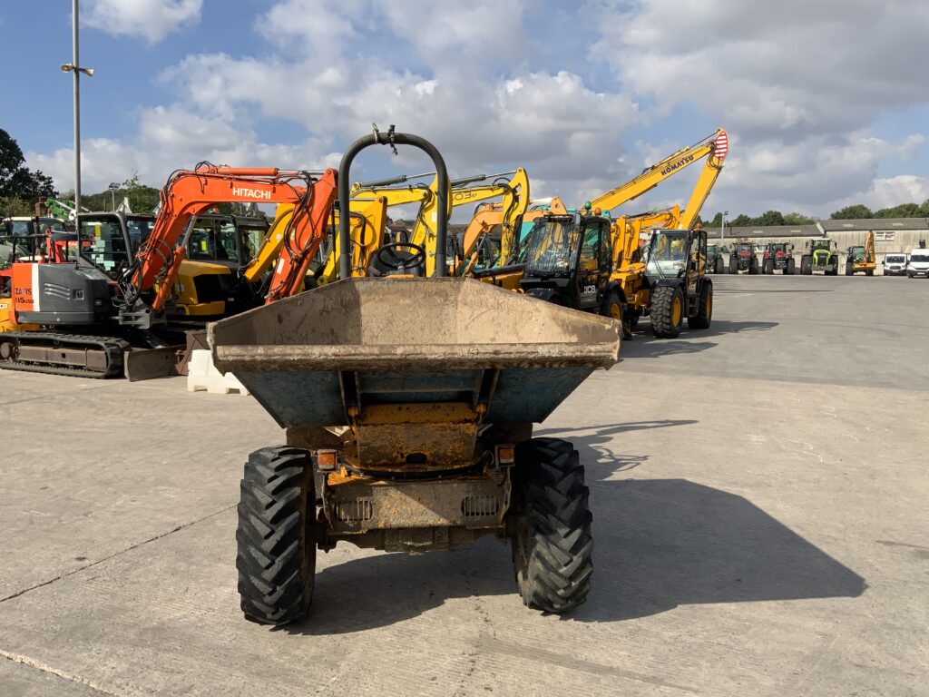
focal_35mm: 29
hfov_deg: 61.7
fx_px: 778
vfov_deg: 48.2
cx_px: 464
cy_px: 348
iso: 16
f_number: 1.8
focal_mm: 3
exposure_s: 1/2227
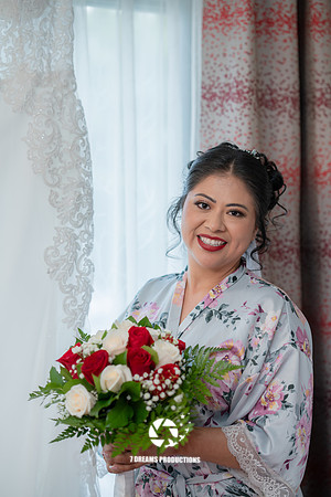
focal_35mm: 85
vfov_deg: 23.9
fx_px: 1172
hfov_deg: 16.1
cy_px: 248
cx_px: 166
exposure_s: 1/125
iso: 125
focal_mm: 85
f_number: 2
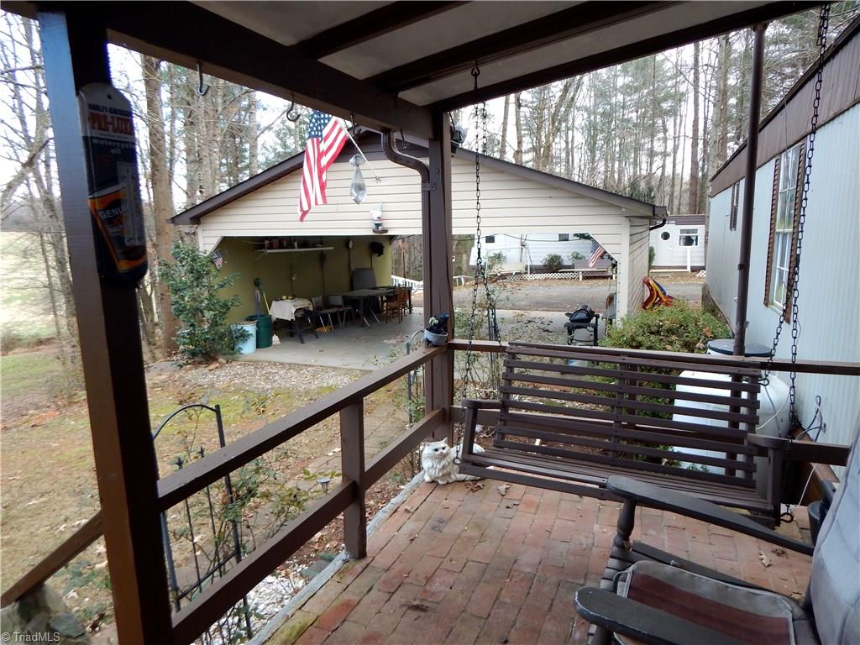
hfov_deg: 76.4
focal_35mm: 22
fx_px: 547
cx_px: 430
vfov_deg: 61.1
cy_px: 322
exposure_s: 1/60
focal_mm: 4
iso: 125
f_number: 3
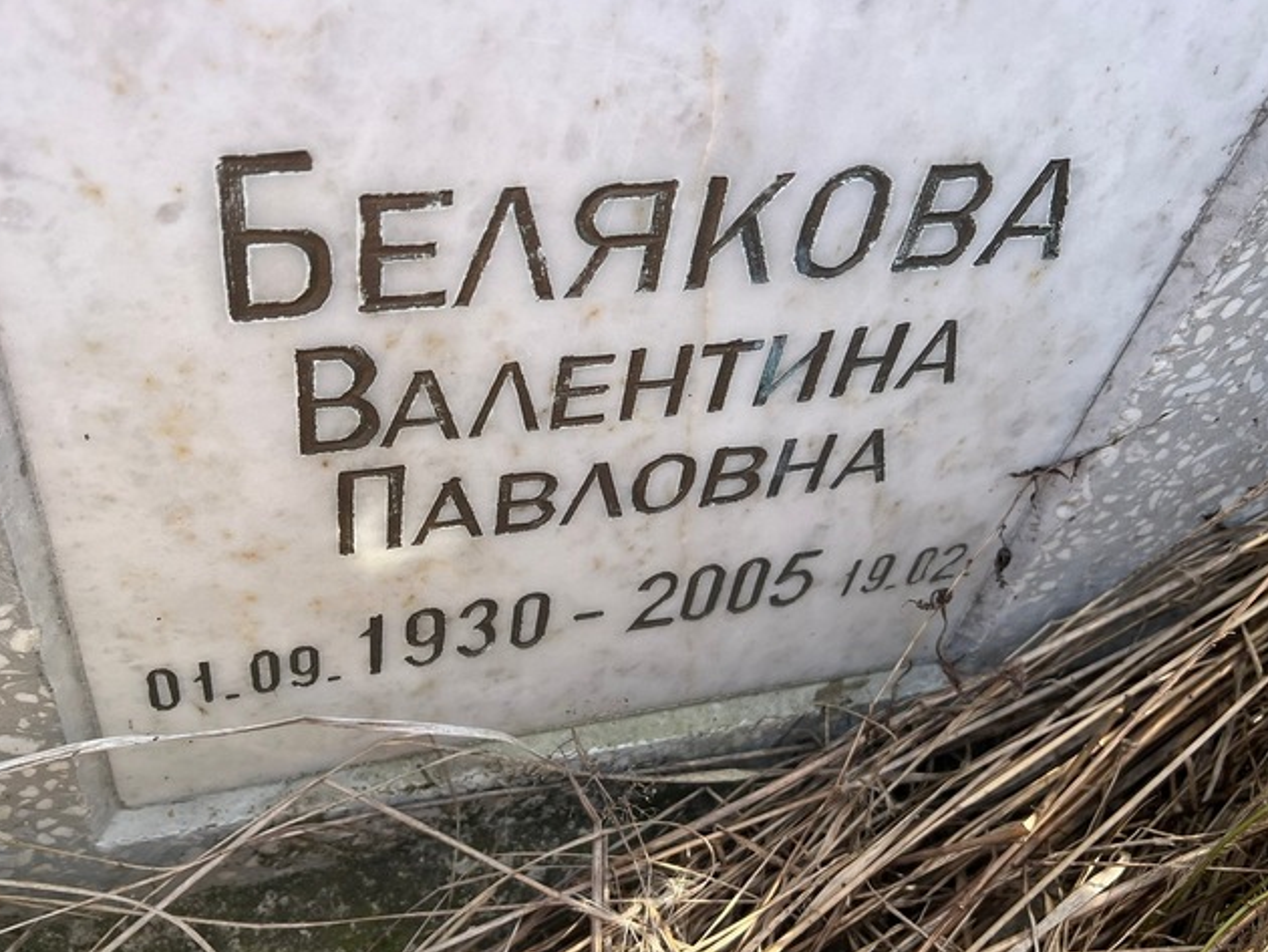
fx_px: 1209
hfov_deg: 55.3
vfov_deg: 43.0
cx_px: 580
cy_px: 505
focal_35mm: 33
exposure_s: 1/427
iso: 50
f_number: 1.5
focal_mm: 5.7
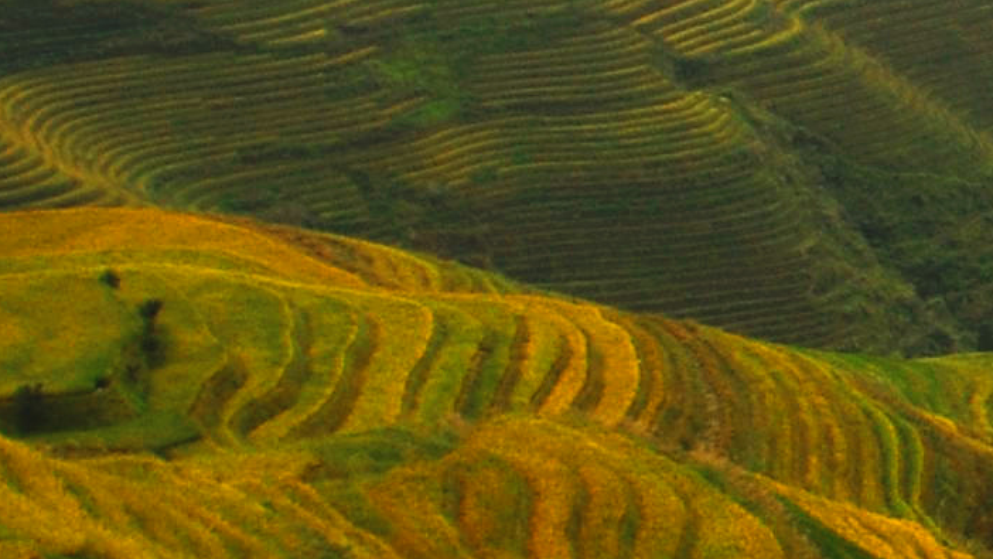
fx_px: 5029
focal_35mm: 191
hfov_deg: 10.1
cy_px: -95
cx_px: 2202
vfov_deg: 6.3
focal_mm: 22
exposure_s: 1/60
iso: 200
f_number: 8
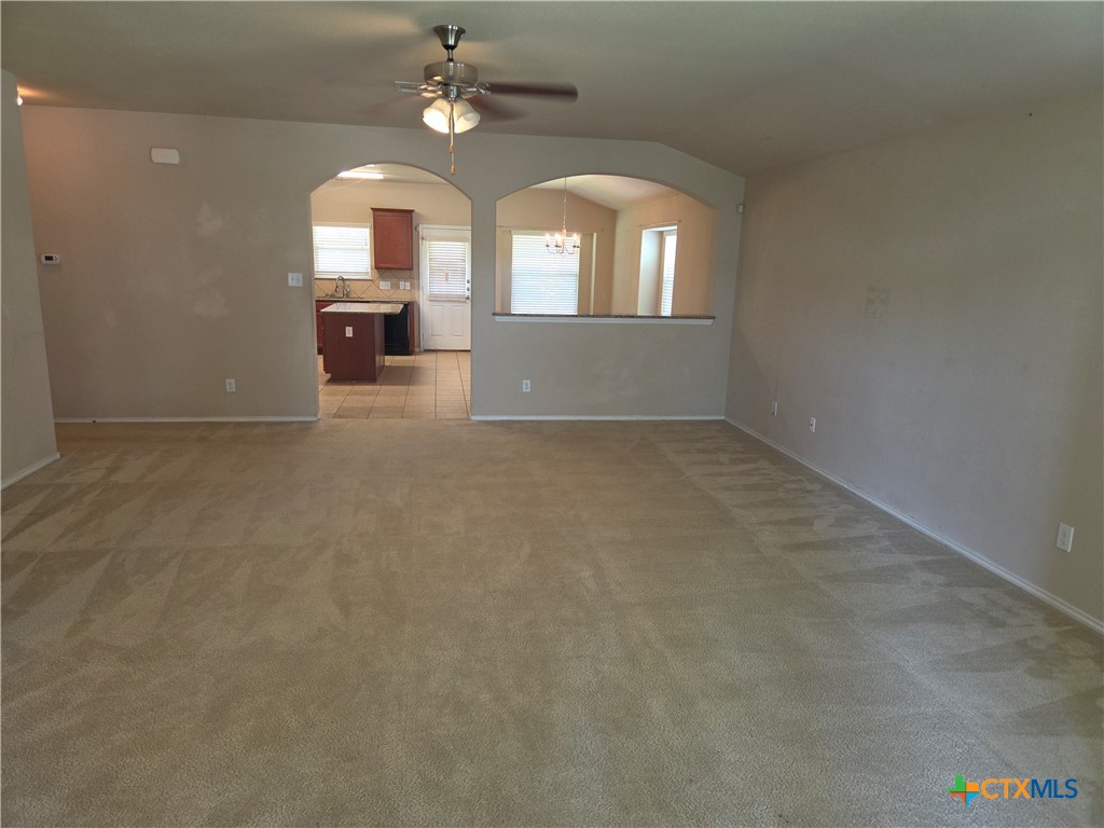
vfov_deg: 58.9
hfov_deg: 73.9
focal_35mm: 23
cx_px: 552
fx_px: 734
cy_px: 414
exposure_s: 1/40
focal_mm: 5.4
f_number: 1.8
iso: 100
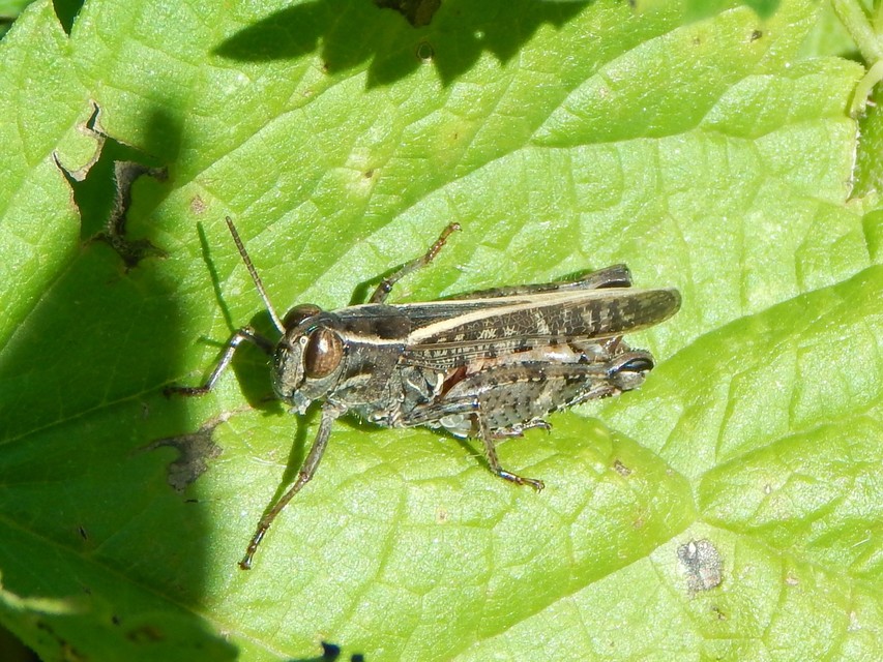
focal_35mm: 207
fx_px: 5281
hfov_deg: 9.6
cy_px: 331
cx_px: 442
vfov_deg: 7.2
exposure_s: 1/400
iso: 125
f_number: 5.4
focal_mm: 37.1
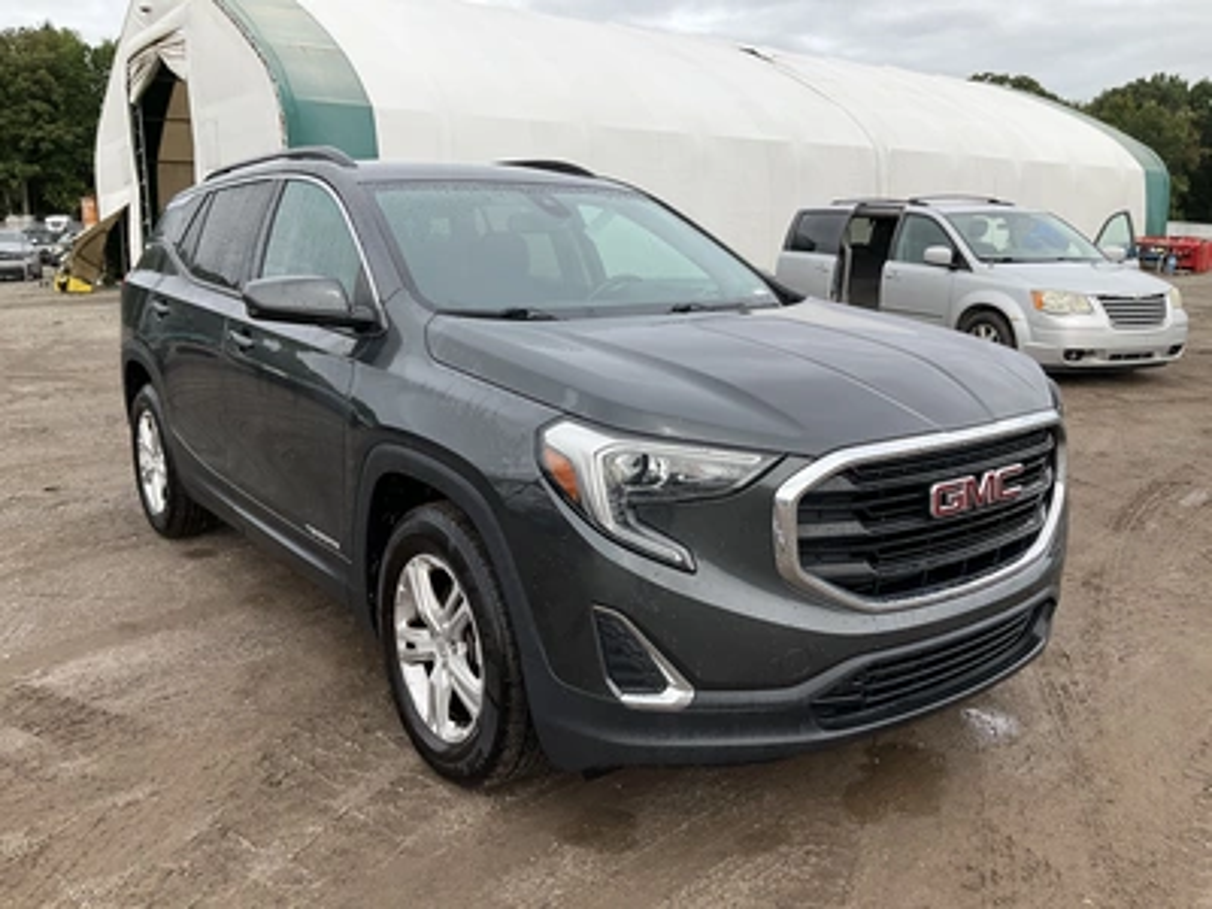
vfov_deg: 48.2
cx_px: 606
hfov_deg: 61.7
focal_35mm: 29
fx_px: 1015
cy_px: 454
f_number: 1.8
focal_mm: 3
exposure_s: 1/1055
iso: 25
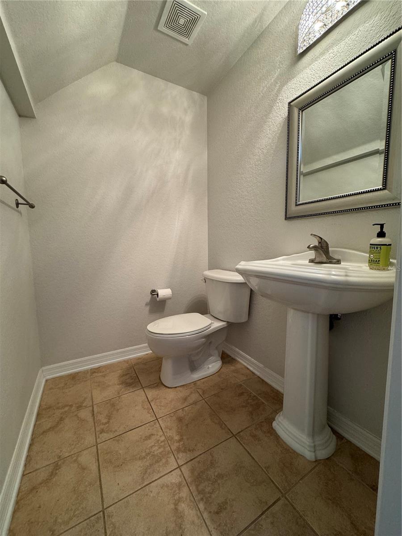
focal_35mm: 14
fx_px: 217
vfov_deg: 102.1
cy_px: 268
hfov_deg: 85.7
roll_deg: +0.6
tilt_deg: -5.6
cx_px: 201
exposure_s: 1/60
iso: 200
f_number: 2.2
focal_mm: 2.22
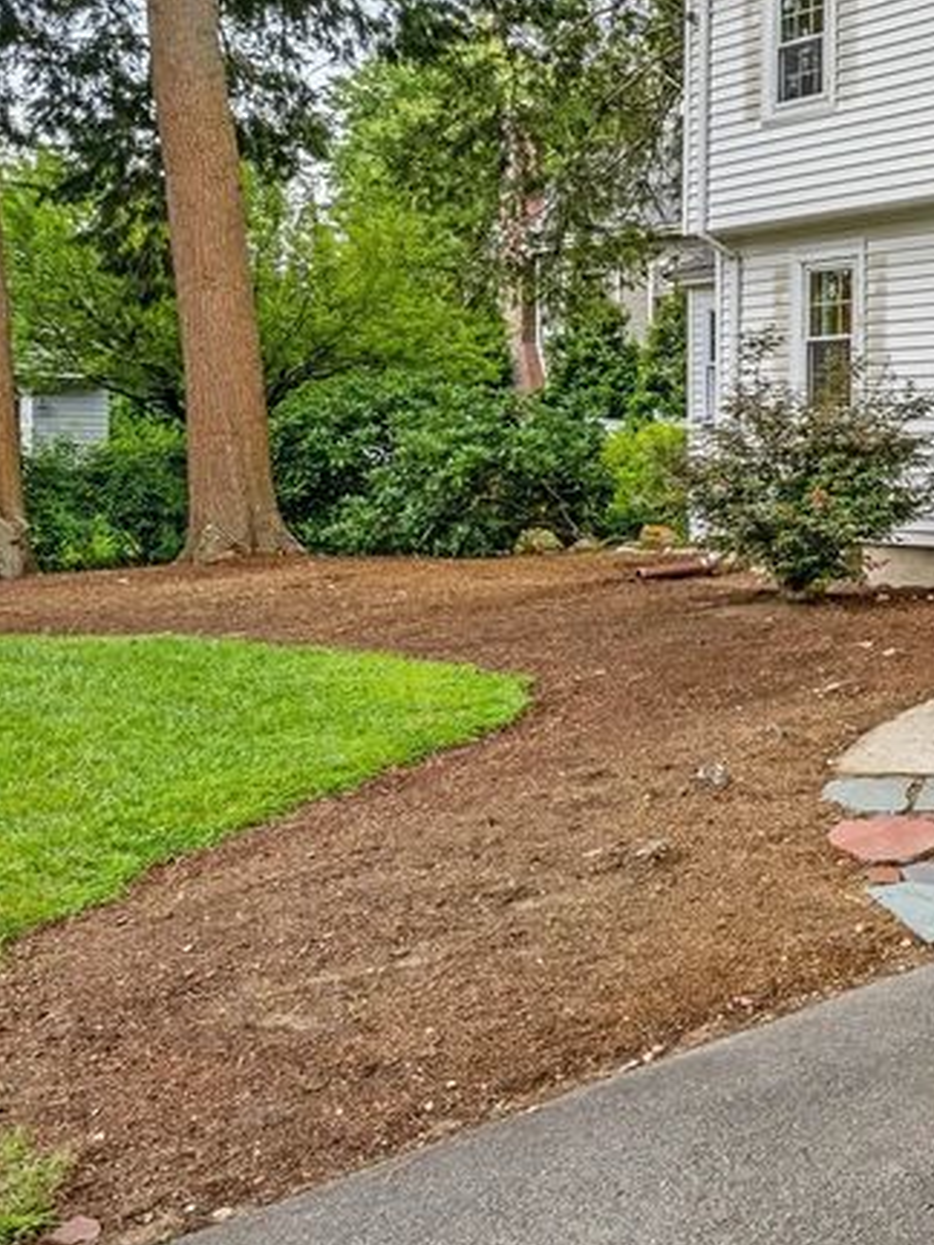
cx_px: 1283
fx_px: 1475
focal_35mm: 41
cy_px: 448
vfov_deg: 45.3
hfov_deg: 27.7
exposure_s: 1/20
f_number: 10
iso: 500
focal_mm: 18
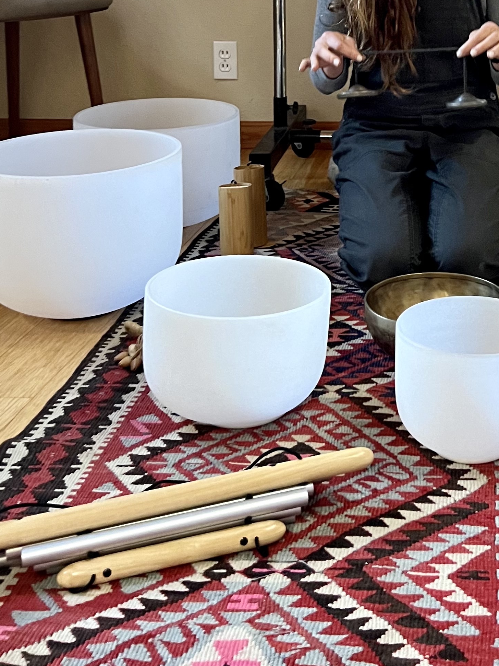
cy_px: 39
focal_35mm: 54
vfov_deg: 33.3
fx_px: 1038
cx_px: 471
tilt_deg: -7.3
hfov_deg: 26.0
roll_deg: -0.2
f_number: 1.5
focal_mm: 5.7
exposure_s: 1/44
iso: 500
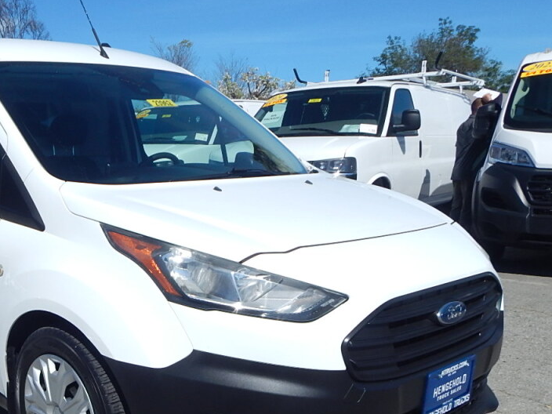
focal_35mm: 40
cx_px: 100
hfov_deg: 44.2
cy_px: 305
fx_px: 638
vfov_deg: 35.3
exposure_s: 1/1500
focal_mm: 4
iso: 125
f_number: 6
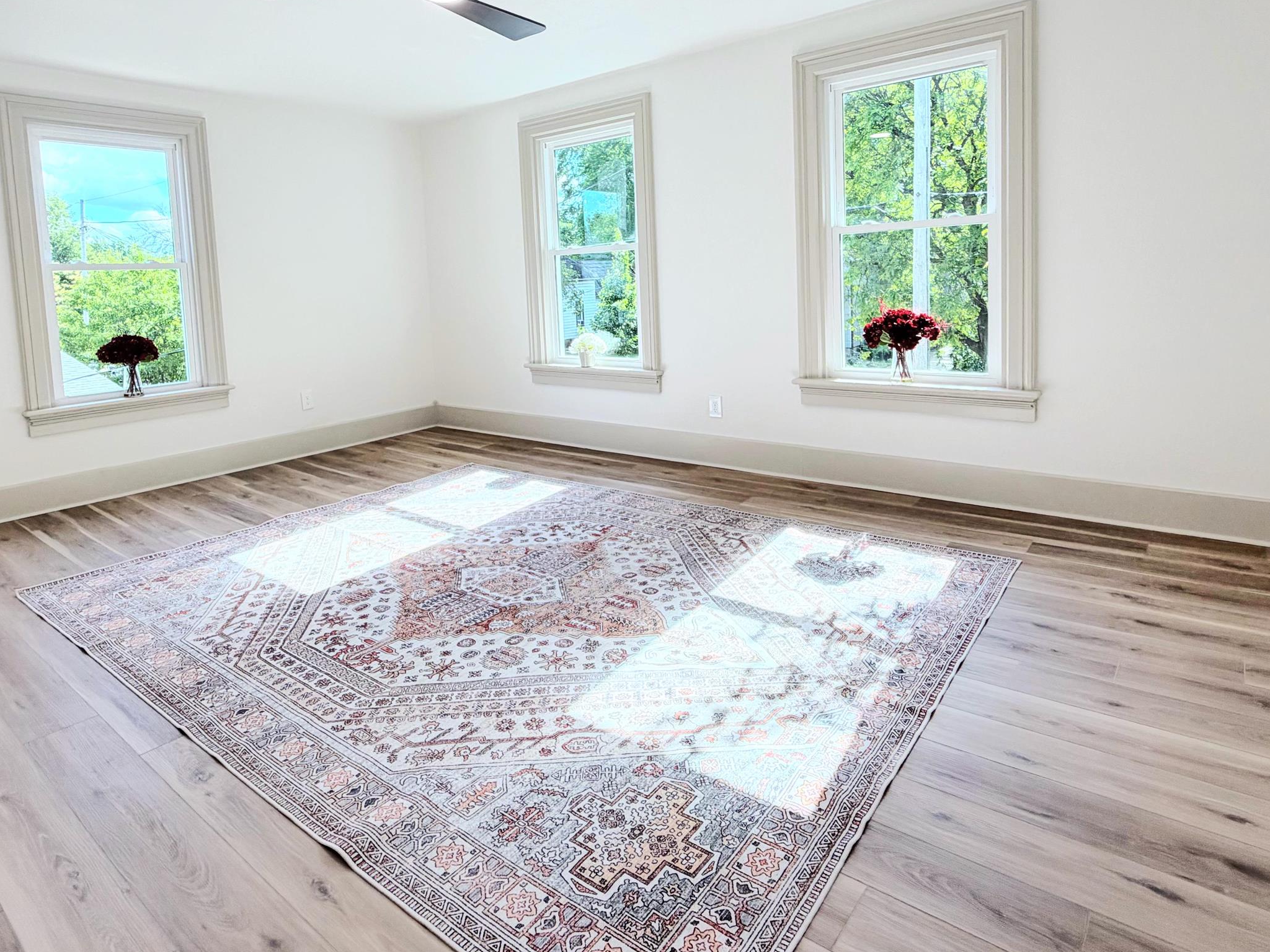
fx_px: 770
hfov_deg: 78.7
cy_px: 343
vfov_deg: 62.3
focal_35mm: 21
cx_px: 565
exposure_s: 1/176
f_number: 2.2
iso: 50
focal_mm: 2.22
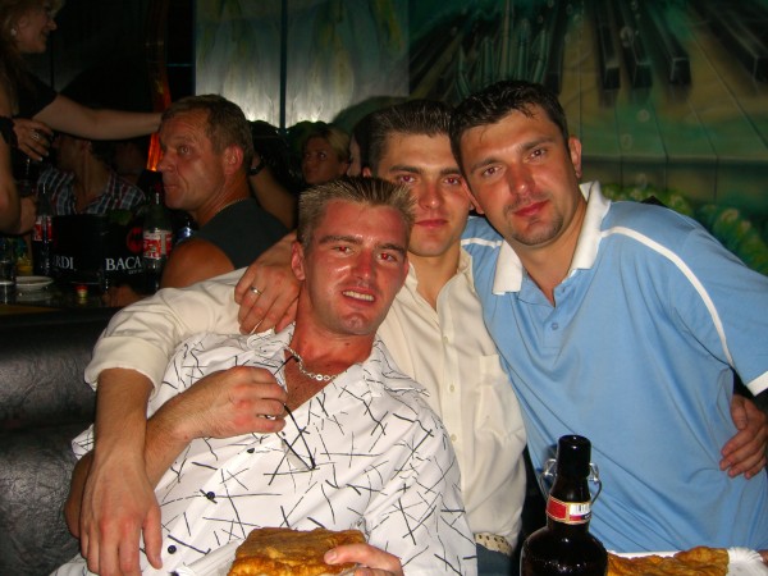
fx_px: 843
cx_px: 384
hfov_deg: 49.0
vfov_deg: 37.7
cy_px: 288
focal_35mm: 38
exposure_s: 1/60
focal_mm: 7.9
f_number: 2.8
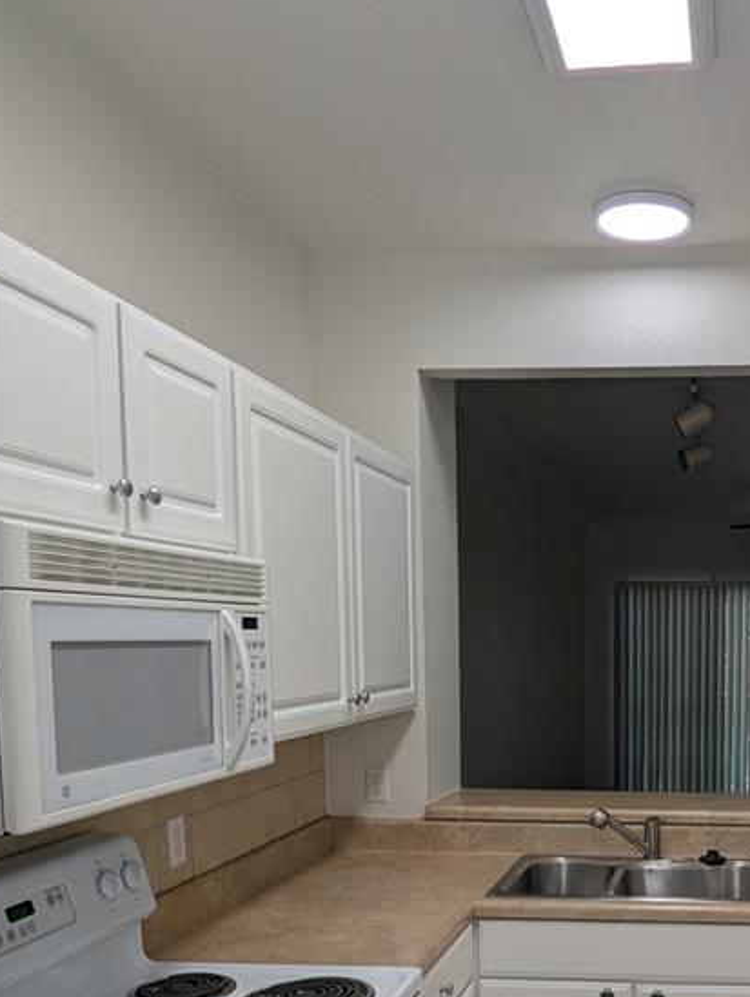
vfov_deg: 50.0
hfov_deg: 38.5
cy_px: 770
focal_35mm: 35
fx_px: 1009
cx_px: 649
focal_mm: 2.35
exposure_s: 1/120
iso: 49
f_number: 2.2
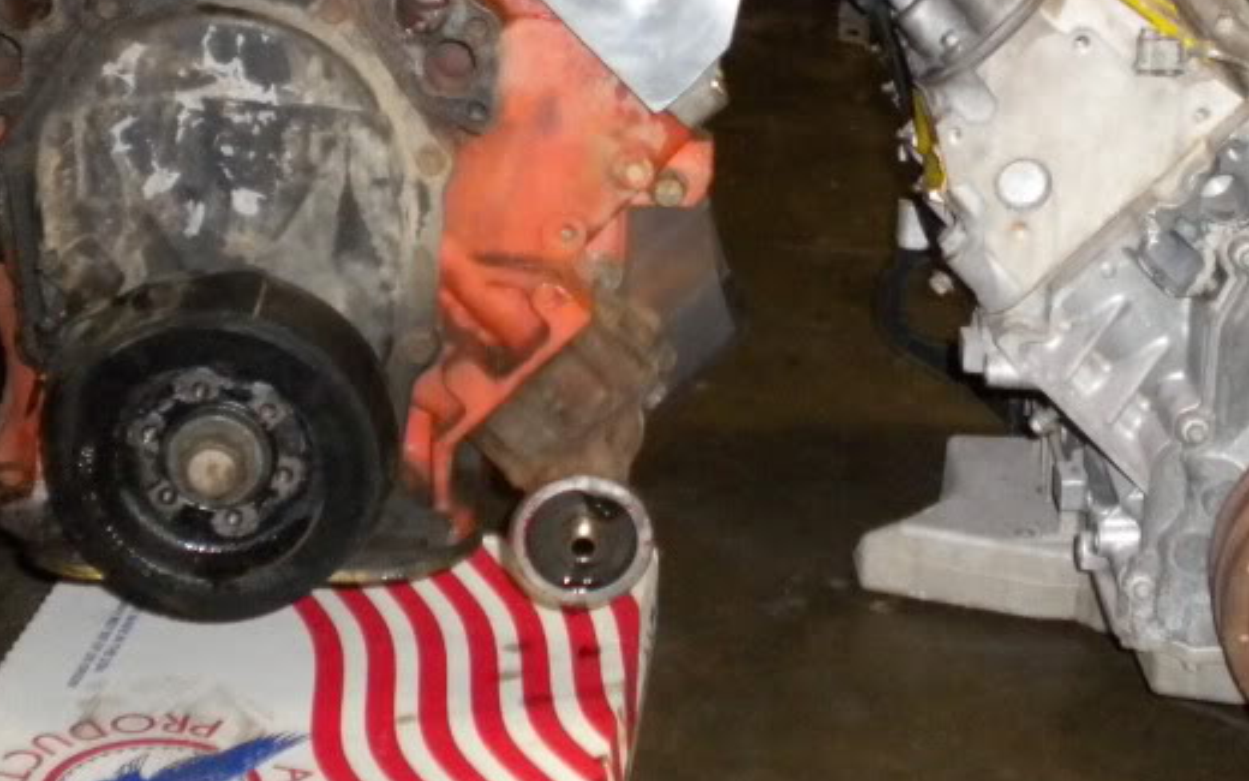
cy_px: 211
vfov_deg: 17.8
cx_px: 716
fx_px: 2485
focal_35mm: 73
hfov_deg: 28.2
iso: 400
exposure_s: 1/30
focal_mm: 6.3
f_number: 3.1
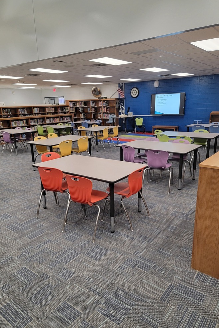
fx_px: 237
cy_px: 170
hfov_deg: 49.5
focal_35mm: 26
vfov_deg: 69.4
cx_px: 106
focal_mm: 6.7
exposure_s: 1/120
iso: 200
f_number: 1.8
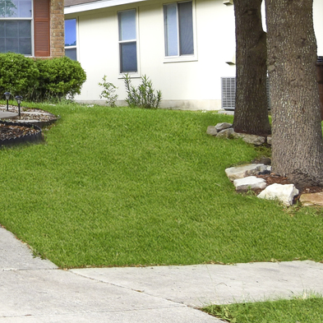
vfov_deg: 16.4
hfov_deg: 15.3
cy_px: 40
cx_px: -161
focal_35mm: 105
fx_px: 1108
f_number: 8
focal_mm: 20
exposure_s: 1/250
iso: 200
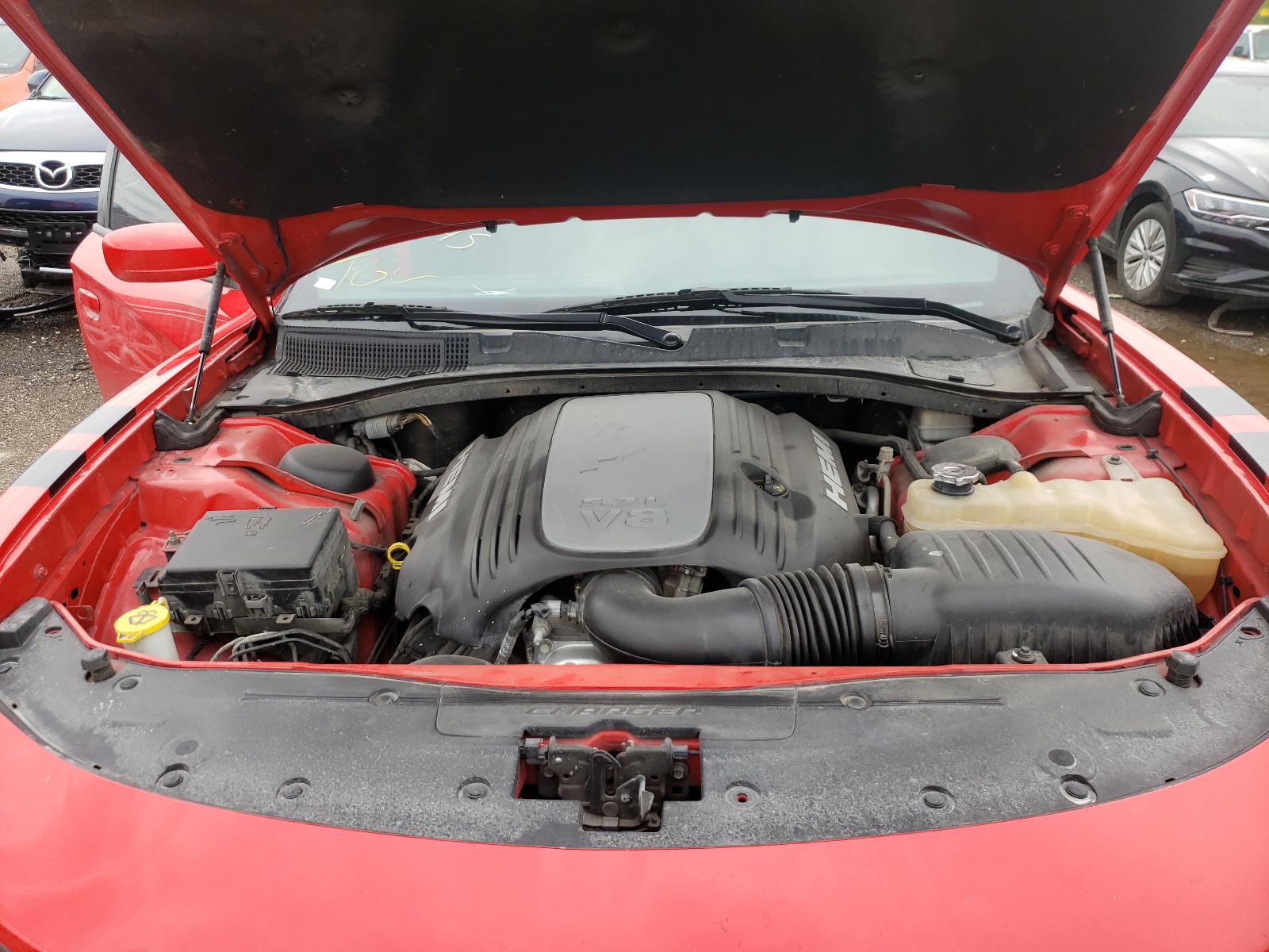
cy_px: 476
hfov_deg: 67.3
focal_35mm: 26
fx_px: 953
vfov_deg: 53.1
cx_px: 634
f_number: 1.5
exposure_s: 1/714
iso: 50
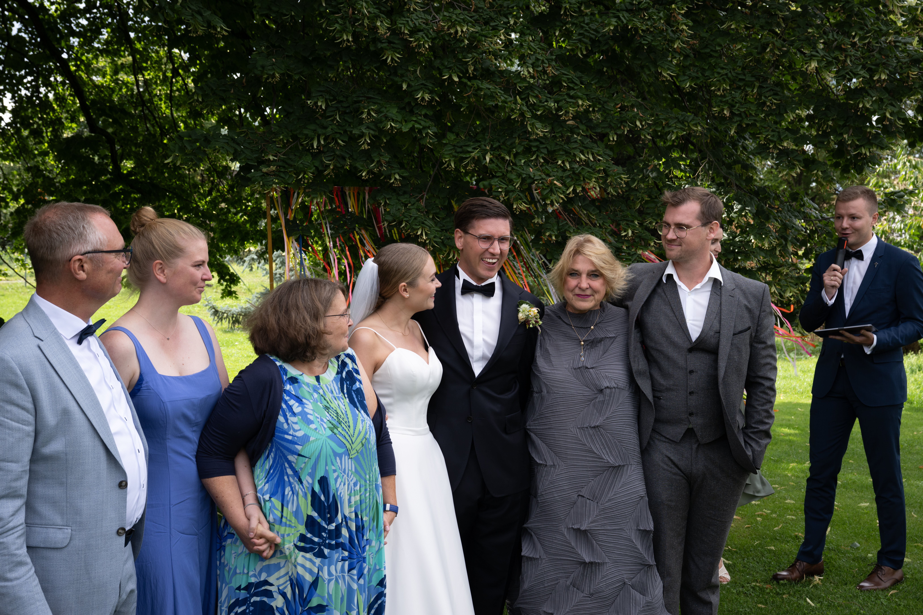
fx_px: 1128
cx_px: 462
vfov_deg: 30.5
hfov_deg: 44.5
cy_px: 308
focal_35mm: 44
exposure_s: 1/160
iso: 160
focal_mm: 44
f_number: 8
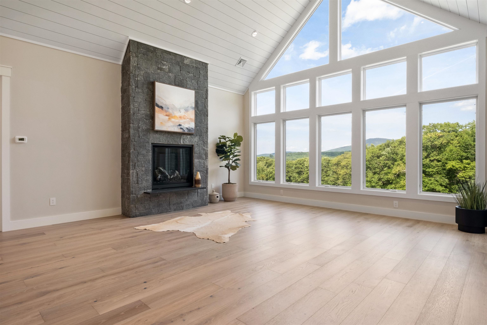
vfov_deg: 64.6
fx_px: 257
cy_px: 162
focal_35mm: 19
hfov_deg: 86.9
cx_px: 244
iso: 800
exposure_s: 1/15
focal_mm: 12.6
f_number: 8
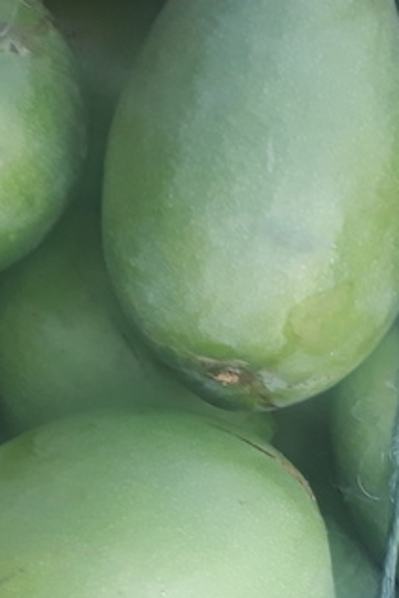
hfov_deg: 15.0
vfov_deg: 21.5
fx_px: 1511
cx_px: 282
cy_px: 621
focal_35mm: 91
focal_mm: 3.6
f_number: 1.9
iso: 50
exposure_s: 1/30
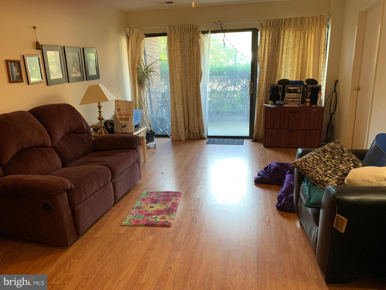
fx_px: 290
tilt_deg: -14.8
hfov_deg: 67.3
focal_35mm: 26
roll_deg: +1.6
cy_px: 145
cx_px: 193
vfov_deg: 53.1
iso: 160
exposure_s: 1/60
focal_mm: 4.25
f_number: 1.8
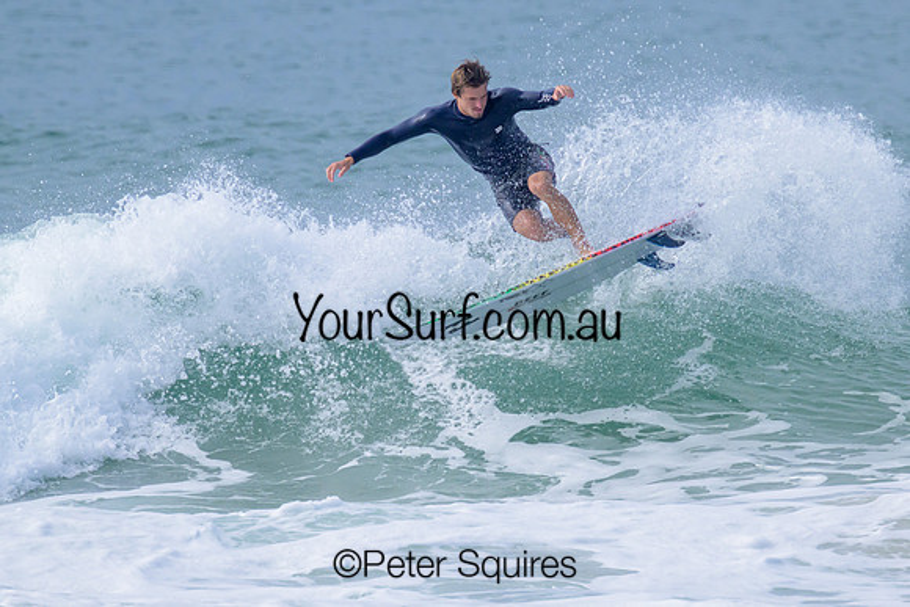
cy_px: 244
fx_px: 27754
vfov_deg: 1.3
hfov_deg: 1.9
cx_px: 485
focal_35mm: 1098
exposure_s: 1/2000
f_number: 11
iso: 1100
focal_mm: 800
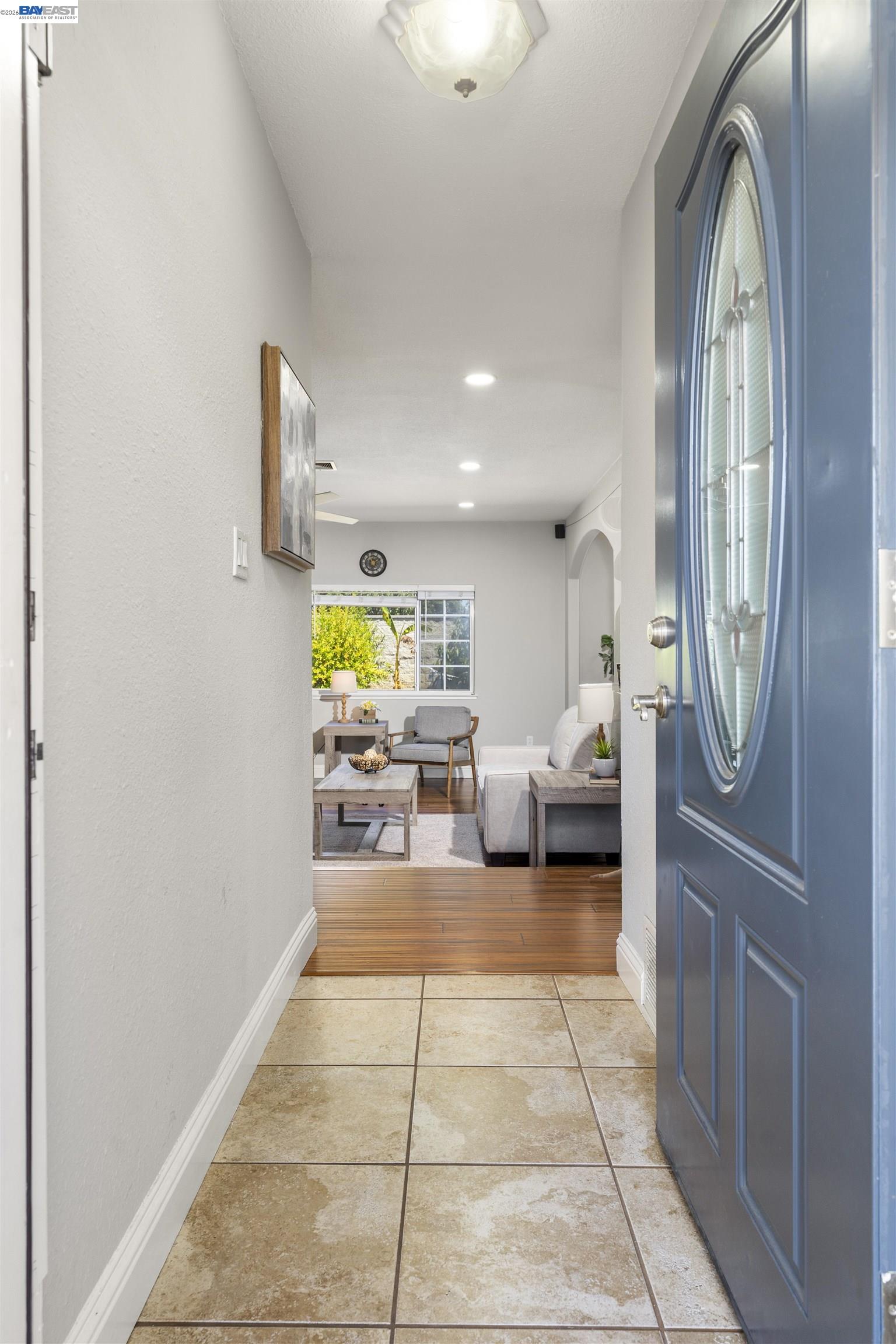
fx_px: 821
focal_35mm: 22
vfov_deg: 78.6
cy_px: 672
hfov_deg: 57.2
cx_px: 448
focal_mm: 22
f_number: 7.1
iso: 400
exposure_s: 1/13
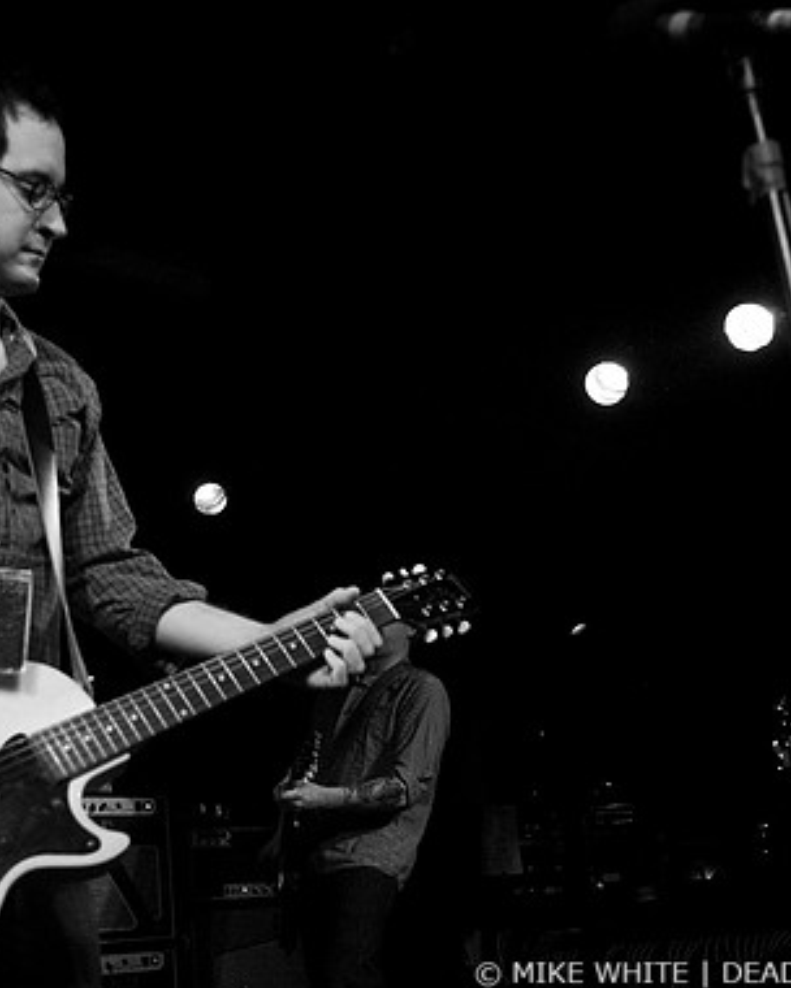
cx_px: 299
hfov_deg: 34.7
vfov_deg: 42.9
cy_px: 494
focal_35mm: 43
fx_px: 1258
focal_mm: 20
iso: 800
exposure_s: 1/80
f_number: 3.2
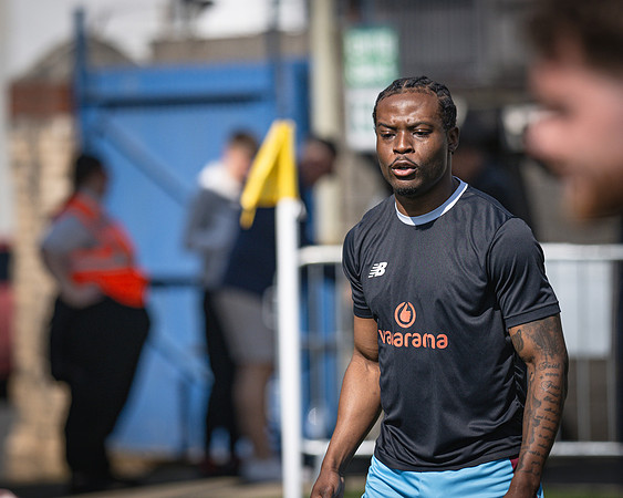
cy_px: 274
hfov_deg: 7.7
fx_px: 4615
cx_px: 326
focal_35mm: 250
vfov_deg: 6.2
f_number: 1.8
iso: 200
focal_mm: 135
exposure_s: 1/10000
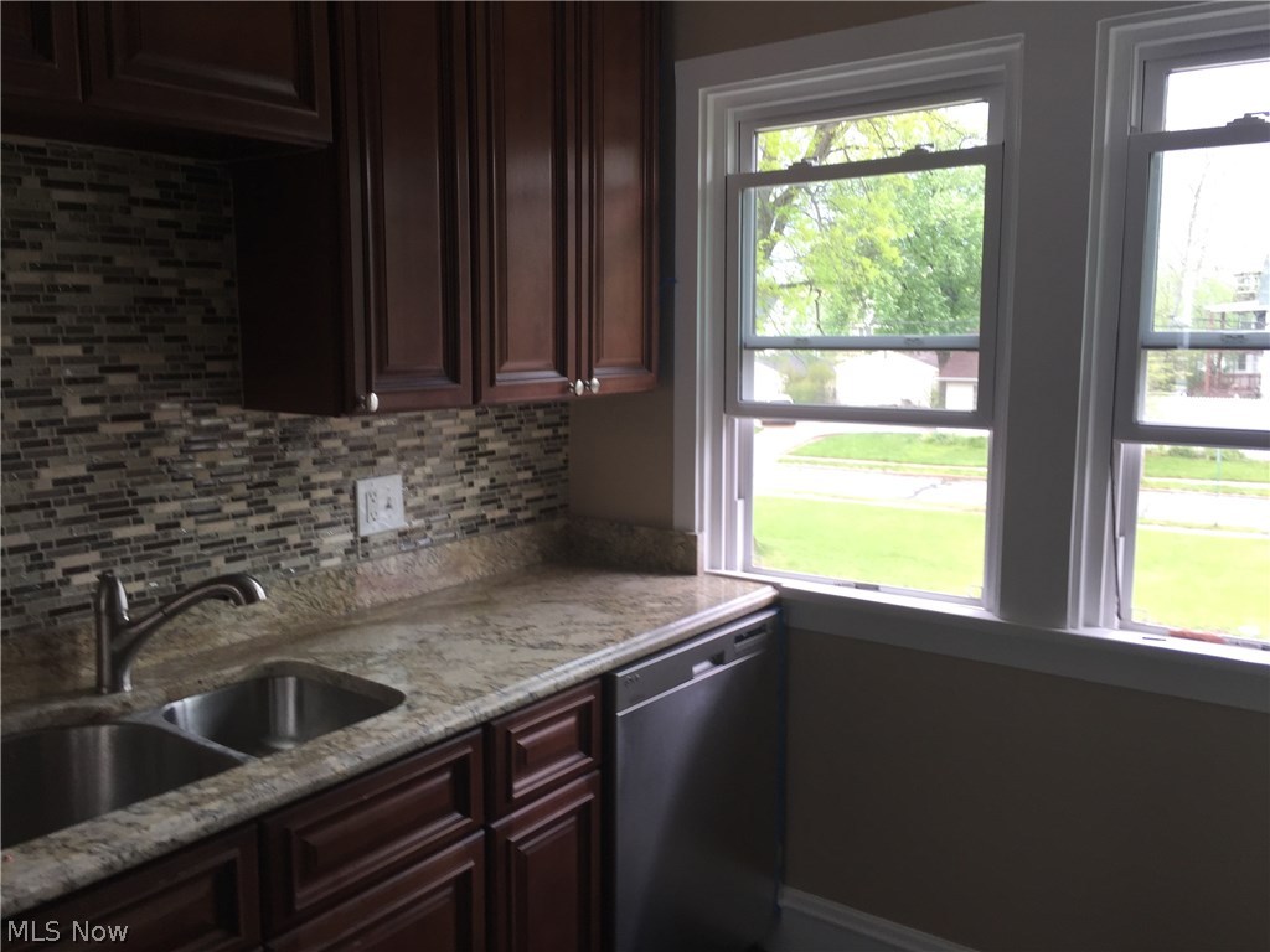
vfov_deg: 48.2
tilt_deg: -4.0
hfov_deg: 61.7
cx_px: 635
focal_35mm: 29
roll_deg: -0.2
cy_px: 476
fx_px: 1064
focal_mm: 4.15
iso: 32
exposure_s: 1/60
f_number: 2.2
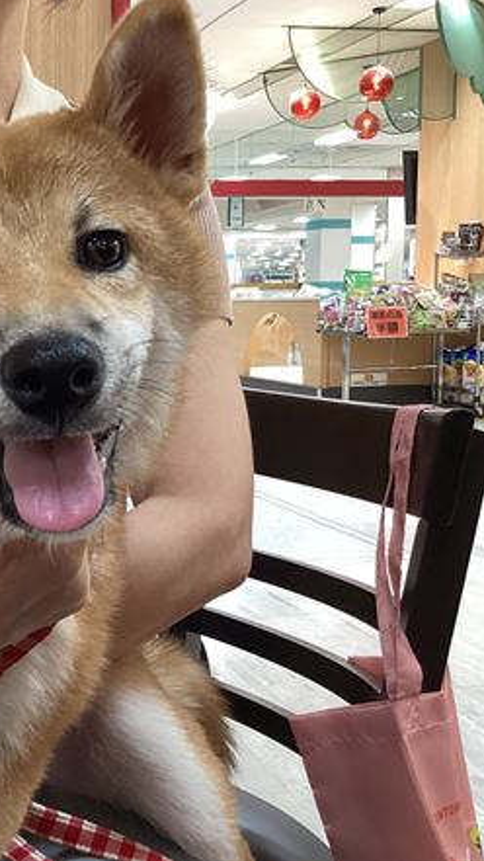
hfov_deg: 24.4
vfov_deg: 44.6
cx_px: -39
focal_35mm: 46
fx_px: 1050
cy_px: 424
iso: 160
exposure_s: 1/60
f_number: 2.4
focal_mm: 3.3
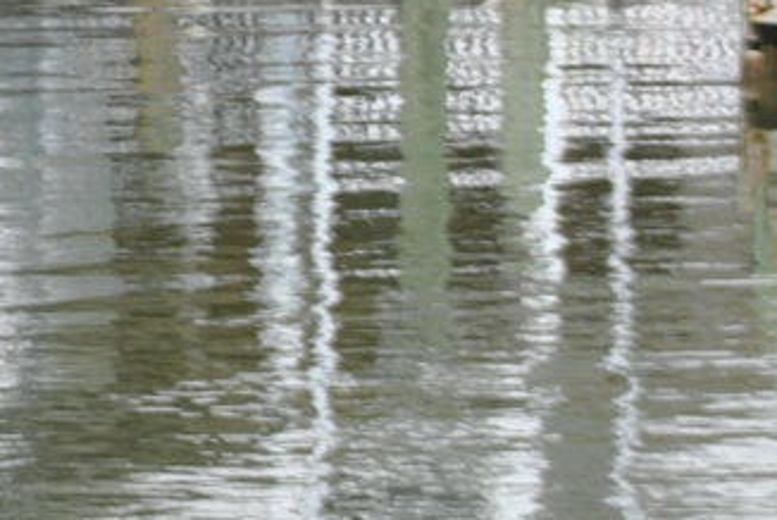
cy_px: -174
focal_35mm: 321
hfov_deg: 6.3
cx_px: -572
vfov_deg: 4.3
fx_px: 6934
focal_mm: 36
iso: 100
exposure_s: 1/250
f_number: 8
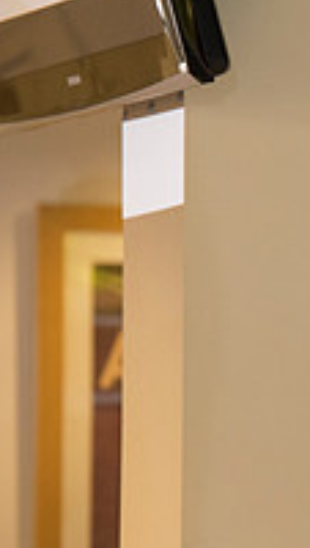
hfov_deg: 2.4
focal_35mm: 501
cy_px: 379
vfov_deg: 4.3
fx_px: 7297
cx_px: 741
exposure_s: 1/100
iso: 2000
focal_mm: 165
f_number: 5
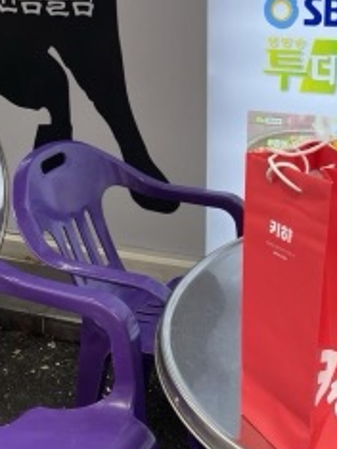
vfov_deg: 37.0
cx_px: 272
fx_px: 663
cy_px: 138
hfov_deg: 27.9
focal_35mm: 51
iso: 32
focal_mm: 5.1
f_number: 1.6
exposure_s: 1/198
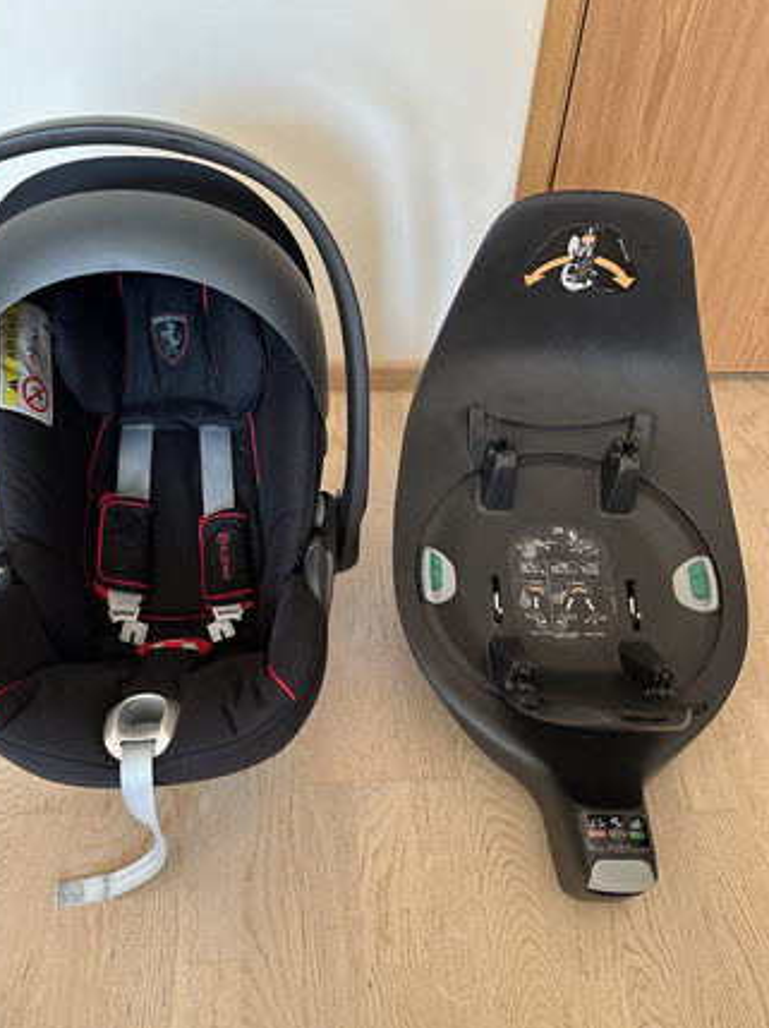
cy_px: 589
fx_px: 831
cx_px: 341
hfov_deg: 49.6
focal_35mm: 28
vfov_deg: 63.2
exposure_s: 1/99
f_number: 1.78
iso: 250
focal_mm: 6.86
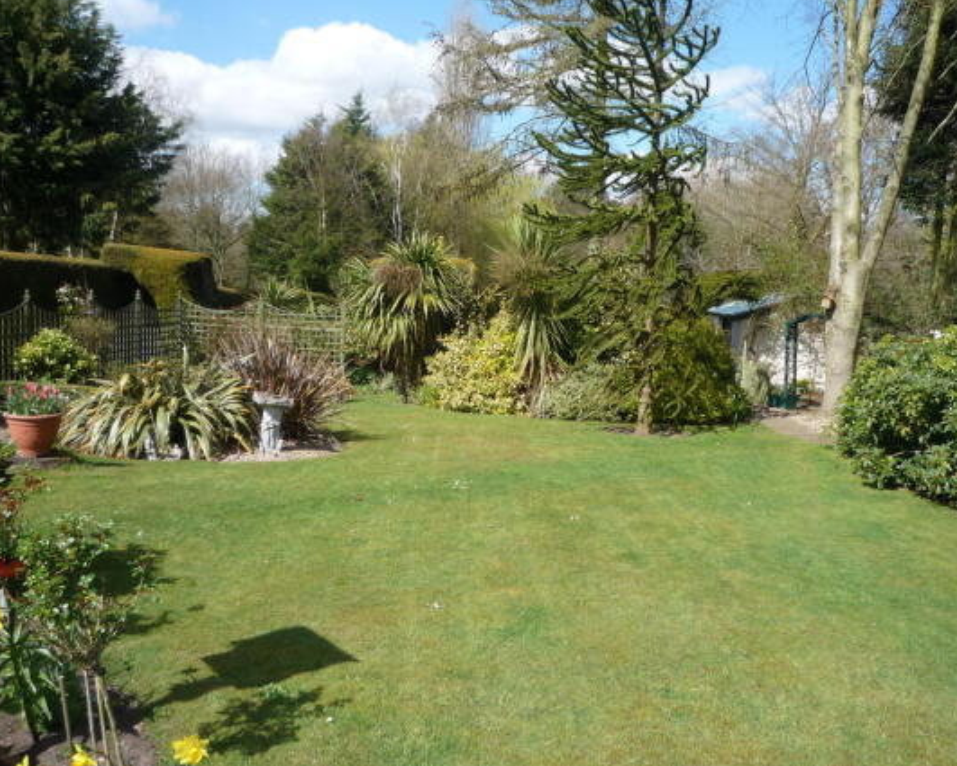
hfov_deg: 58.7
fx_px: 850
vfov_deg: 48.5
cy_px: 379
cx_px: 507
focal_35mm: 30
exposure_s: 1/640
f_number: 3.5
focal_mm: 4.4
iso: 100
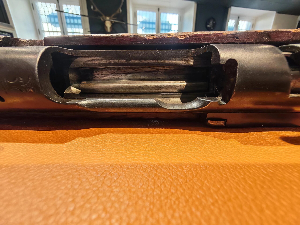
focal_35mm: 13
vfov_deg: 89.9
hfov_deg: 106.2
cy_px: 112
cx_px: 150
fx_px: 113
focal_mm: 1.82
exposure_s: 1/33
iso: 160
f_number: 2
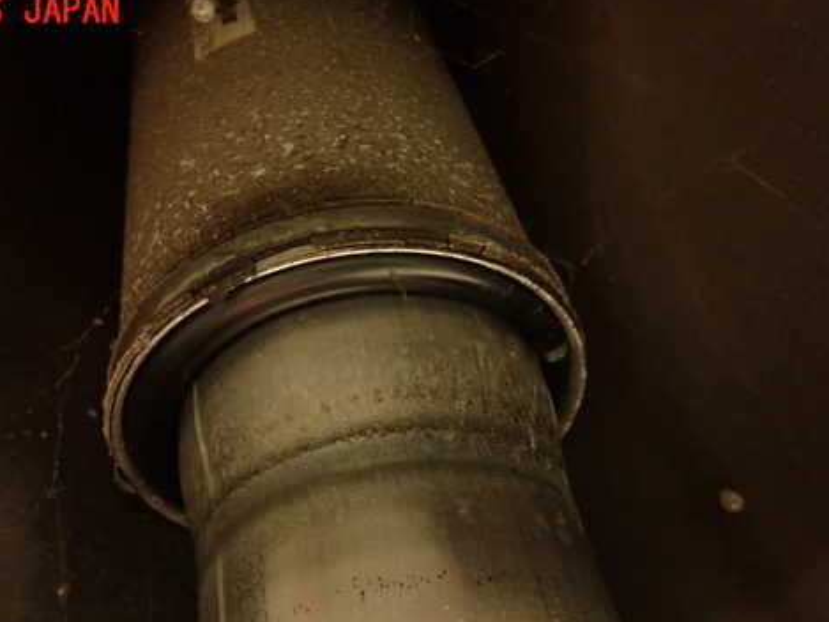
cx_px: 329
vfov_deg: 43.8
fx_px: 767
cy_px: 387
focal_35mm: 32
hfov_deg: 56.3
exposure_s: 1/25
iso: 800
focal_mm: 4.5
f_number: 2
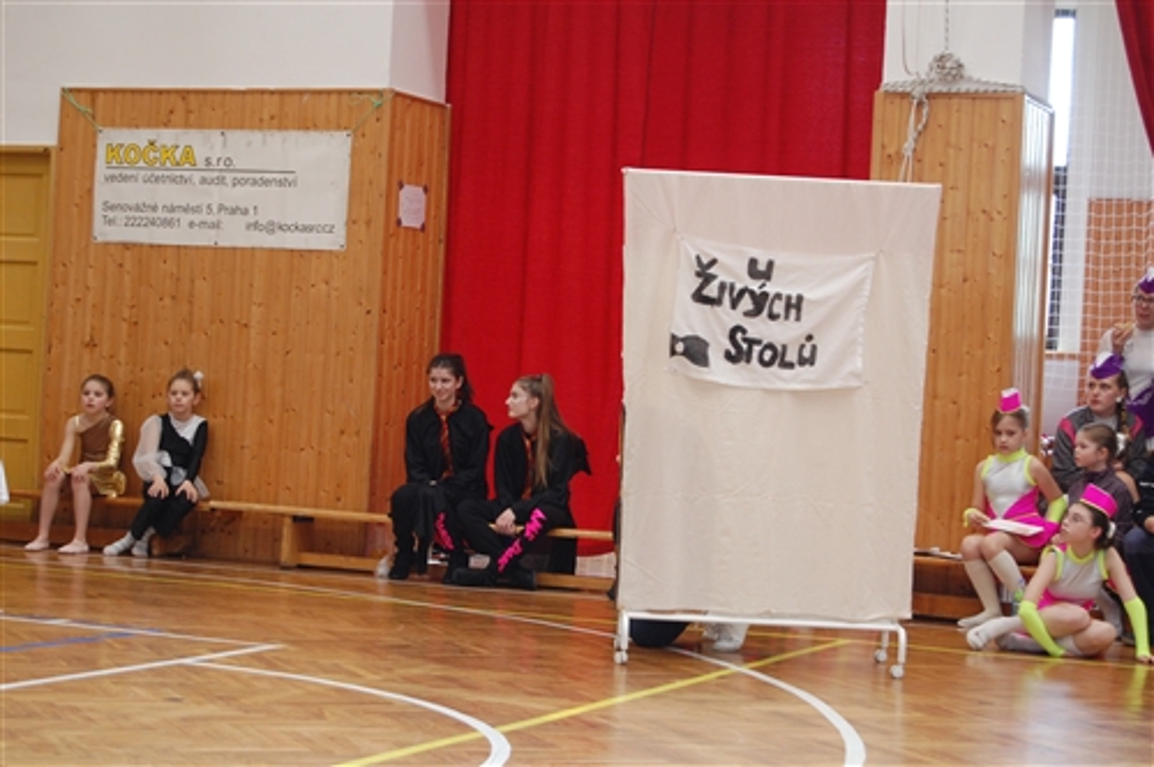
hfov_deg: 26.0
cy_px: 384
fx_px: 2497
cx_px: 577
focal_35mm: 78
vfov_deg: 17.4
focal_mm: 52
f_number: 5.6
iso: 800
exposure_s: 1/30
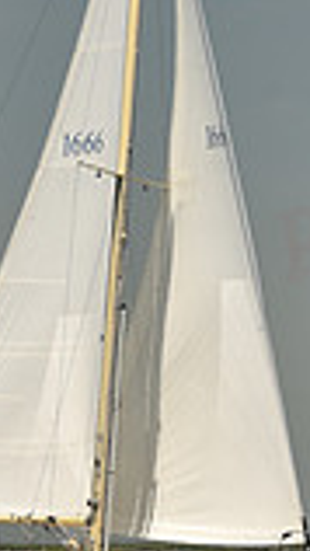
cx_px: 99
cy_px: 422
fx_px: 7576
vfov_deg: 4.2
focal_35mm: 519
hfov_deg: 2.3
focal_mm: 135
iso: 250
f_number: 6.3
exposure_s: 1/800
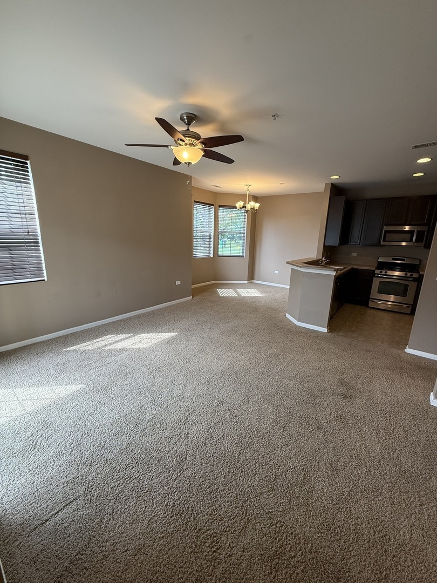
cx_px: 218
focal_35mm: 14
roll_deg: -2.0
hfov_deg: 85.7
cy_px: 292
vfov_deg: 102.1
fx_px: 236
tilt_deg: -13.0
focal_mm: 2.22
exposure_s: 1/120
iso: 125
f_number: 2.2
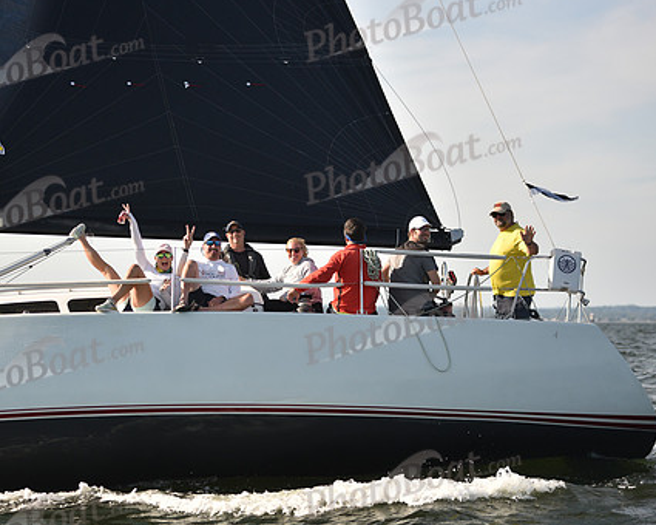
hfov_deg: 17.6
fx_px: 2116
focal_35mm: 109
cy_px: 266
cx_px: 225
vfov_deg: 14.1
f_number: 2.8
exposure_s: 1/1250
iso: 250
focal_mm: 85
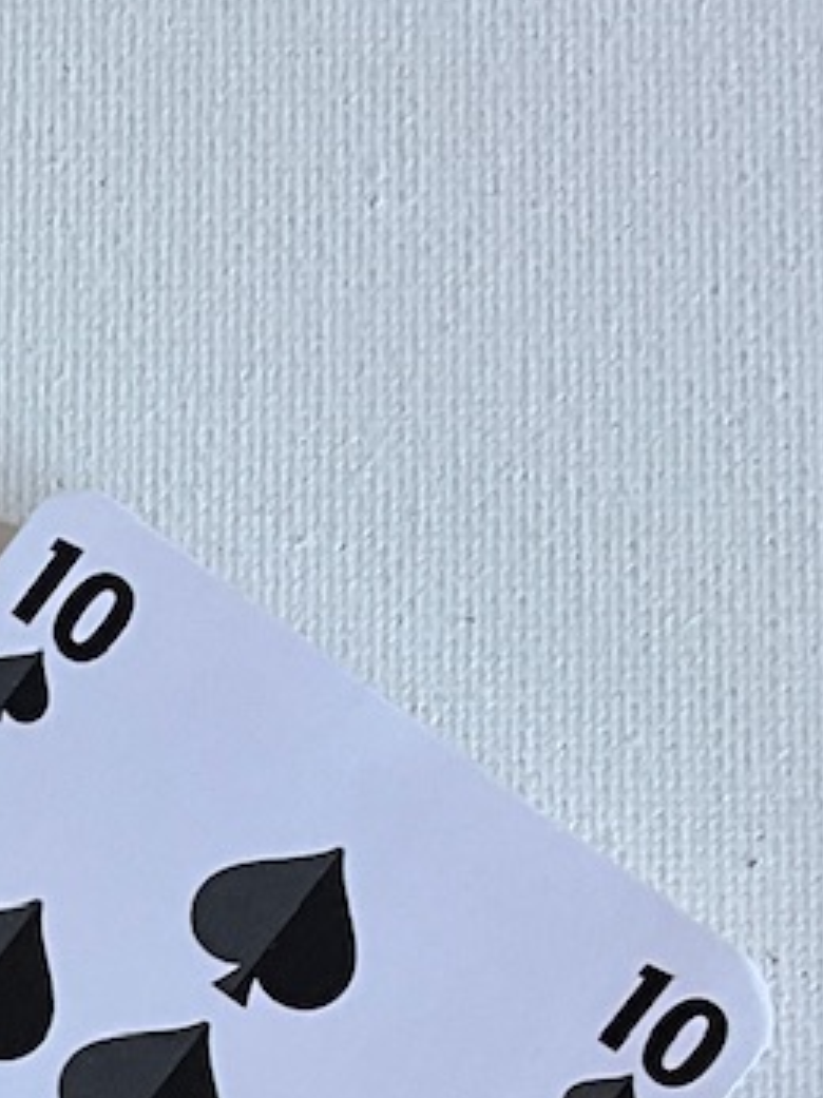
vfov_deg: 17.0
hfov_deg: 13.1
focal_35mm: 107
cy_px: 1528
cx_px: -418
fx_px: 3394
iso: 40
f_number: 1.8
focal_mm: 3
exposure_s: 1/122
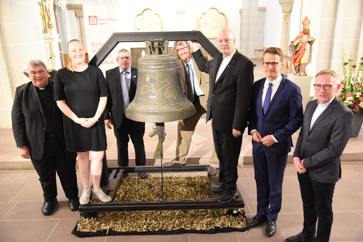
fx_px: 313
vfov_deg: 42.4
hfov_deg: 60.3
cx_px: 182
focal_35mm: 31
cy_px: 121
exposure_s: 1/30
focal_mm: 31
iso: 4000
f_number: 4
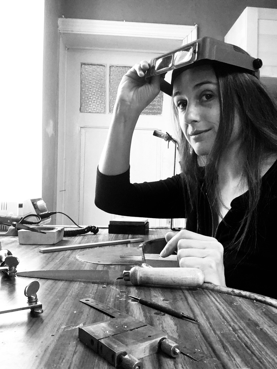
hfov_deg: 45.4
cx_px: 138
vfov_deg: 58.4
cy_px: 184
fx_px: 331
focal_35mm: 31
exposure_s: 1/33
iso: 250
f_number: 2.4
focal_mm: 2.15
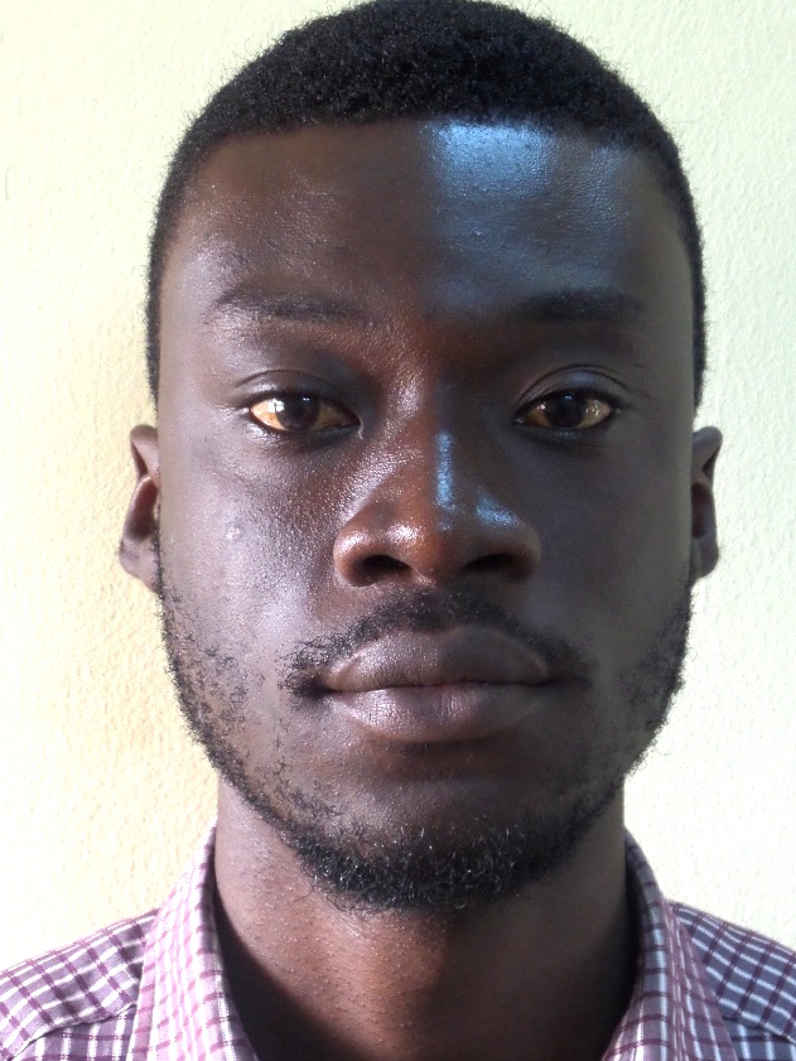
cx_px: 467
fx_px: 2912
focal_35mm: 95
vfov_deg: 20.6
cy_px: 583
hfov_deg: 15.6
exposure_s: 1/15
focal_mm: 13.9
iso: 400
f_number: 3.8
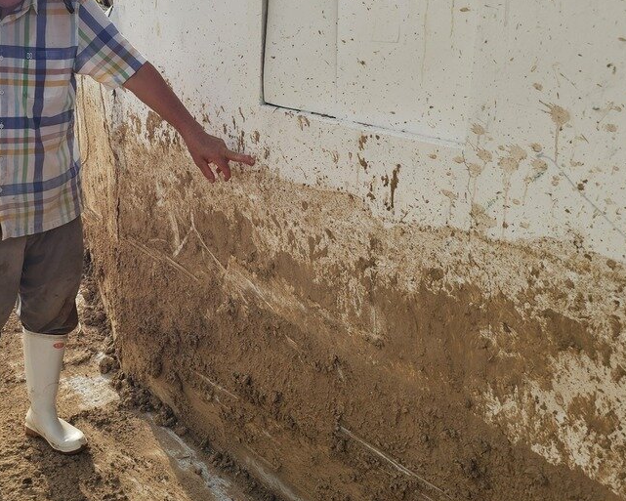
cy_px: 257
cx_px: 149
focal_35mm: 49
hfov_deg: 37.0
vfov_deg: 30.8
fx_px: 908
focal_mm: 6.3
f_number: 1.7
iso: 10
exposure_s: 1/494
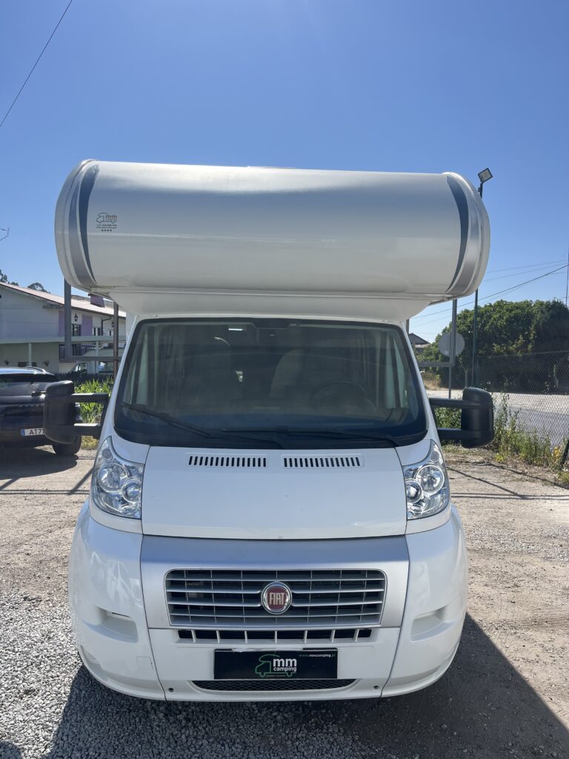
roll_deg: -0.5
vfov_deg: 67.3
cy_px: 380
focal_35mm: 26
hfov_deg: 53.1
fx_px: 570
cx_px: 284
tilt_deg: -3.1
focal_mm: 5.1
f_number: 1.6
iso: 50
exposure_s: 1/5076
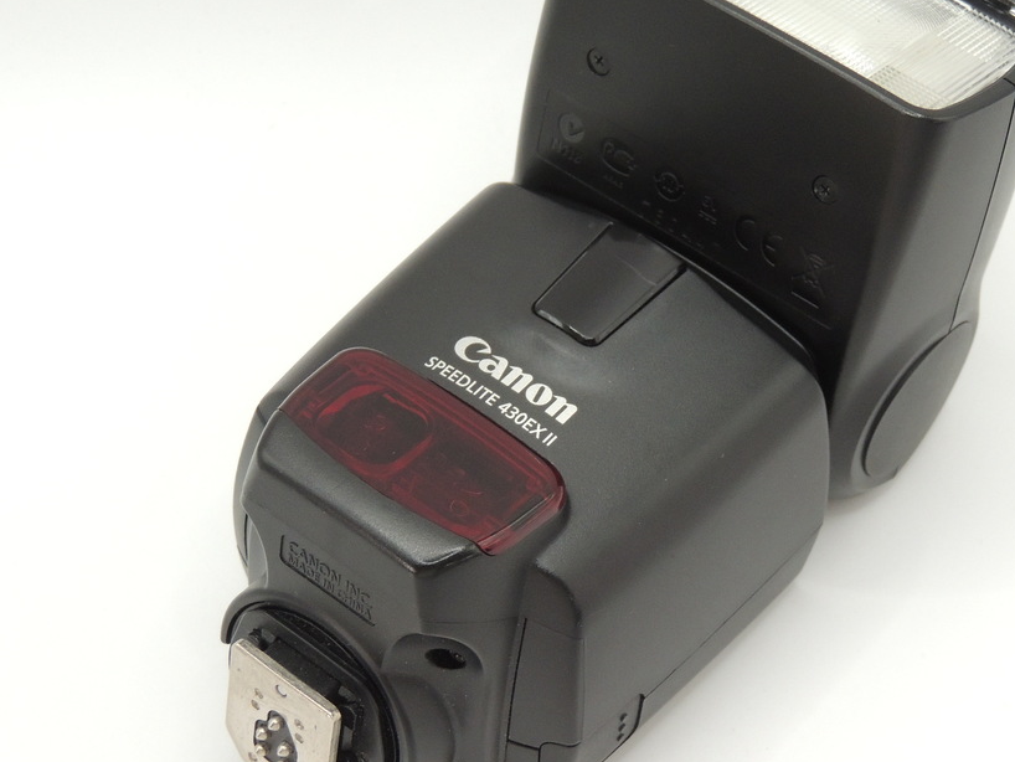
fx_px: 2581
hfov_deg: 22.2
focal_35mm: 88
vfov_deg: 16.8
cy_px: 352
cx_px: 586
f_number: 3.7
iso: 360
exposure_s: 1/60
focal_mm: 10.7
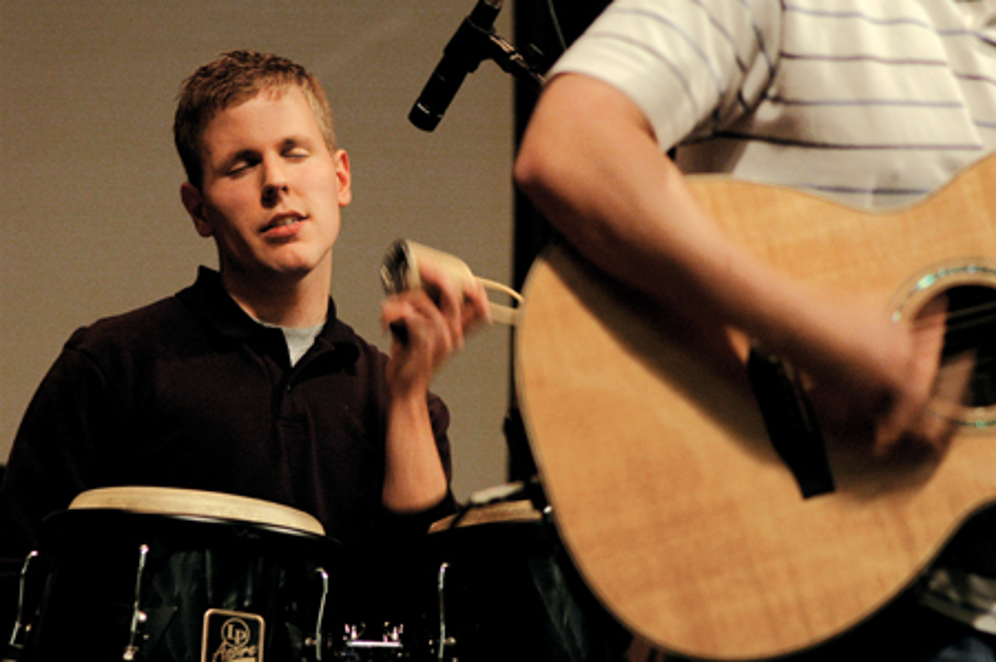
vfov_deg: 7.5
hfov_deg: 11.2
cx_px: 498
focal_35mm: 183
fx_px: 5057
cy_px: 331
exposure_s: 1/40
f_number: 5.6
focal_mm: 122
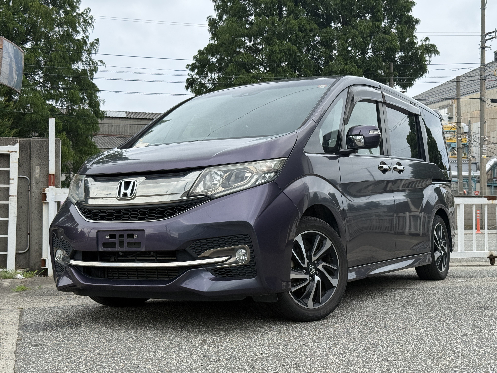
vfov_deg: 30.3
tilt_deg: +2.1
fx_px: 689
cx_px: 248
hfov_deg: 39.7
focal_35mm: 48
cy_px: 186
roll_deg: -0.1
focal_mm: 6.76
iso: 100
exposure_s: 1/2146
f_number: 1.78
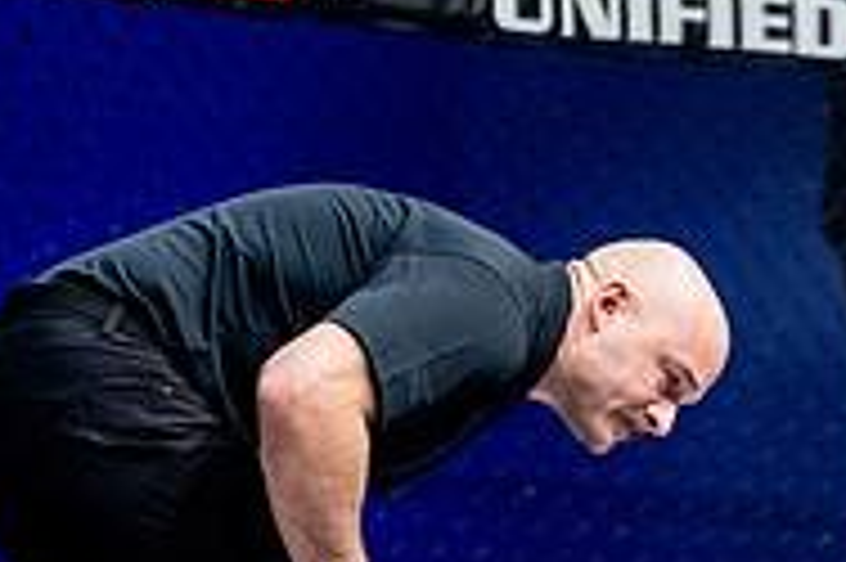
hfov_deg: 9.3
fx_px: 5071
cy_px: 771
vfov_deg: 6.3
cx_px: 1192
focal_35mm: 216
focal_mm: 70
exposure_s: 1/1250
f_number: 2
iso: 3200
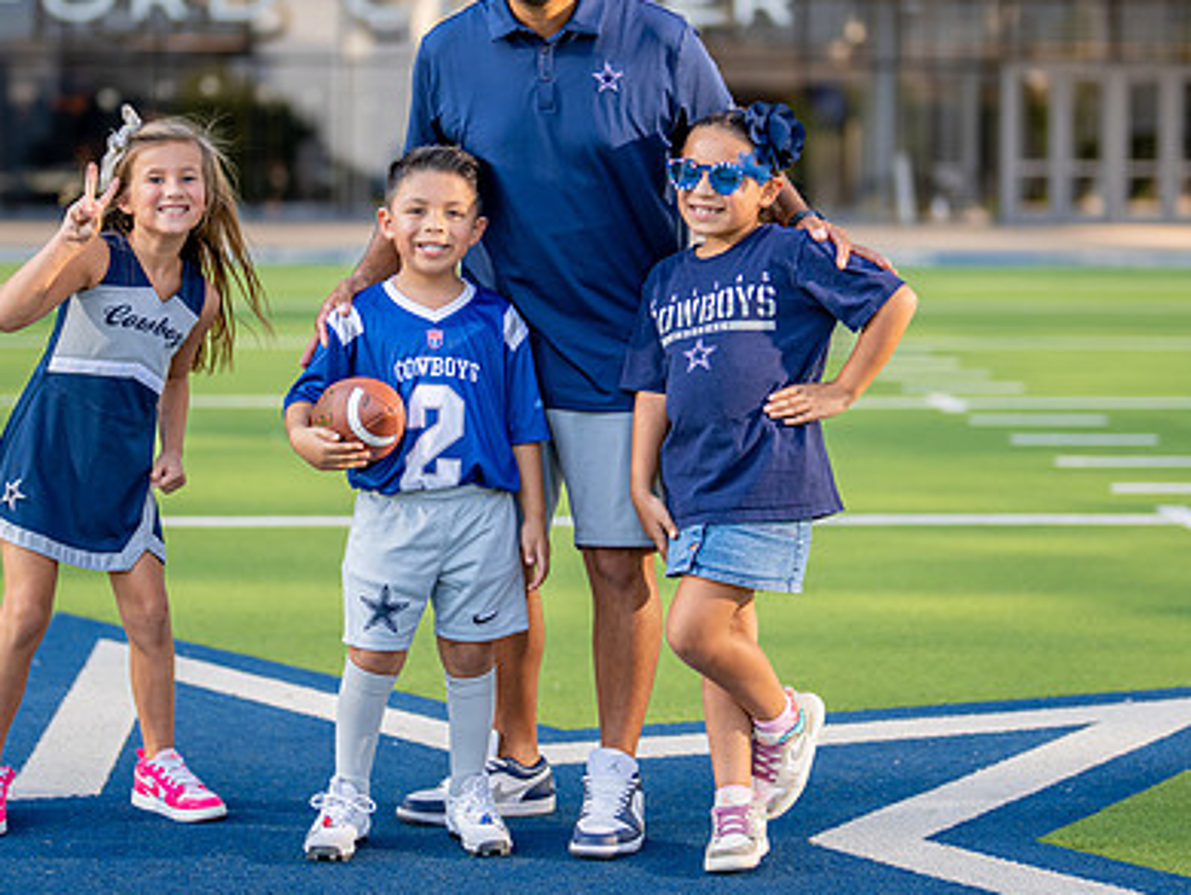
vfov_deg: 16.4
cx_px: 541
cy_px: 339
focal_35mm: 90
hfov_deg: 21.8
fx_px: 3098
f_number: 1.2
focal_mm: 50
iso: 125
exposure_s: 1/3200
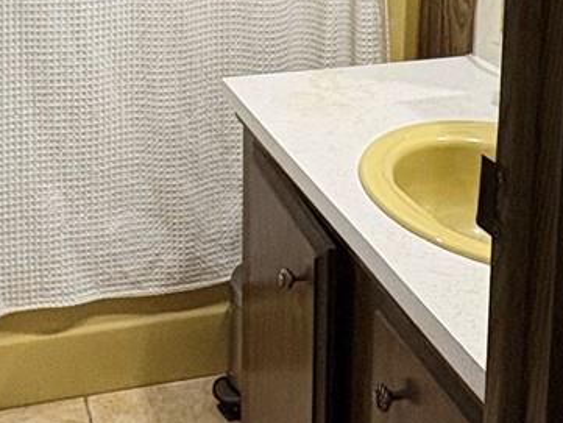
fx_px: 1009
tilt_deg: -8.0
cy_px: -106
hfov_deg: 30.9
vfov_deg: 21.7
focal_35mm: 62
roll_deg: +0.5
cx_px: 187
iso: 320
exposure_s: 1/60
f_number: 2.2
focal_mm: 2.22
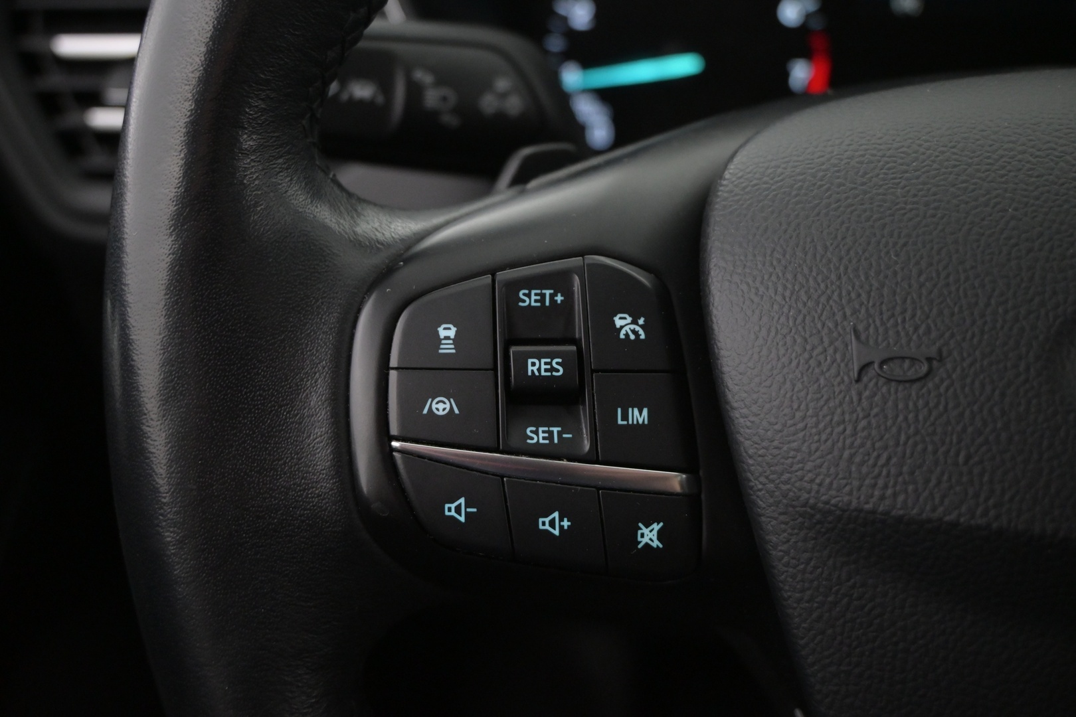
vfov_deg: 34.2
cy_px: 358
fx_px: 1166
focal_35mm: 39
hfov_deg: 49.6
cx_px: 538
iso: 2800
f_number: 4.5
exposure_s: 1/40
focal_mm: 26
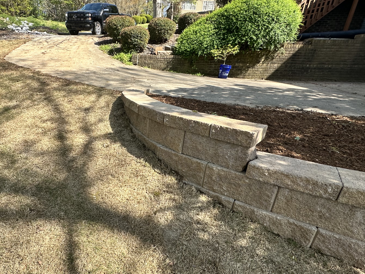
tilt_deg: -21.4
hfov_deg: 76.2
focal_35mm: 21
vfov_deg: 63.3
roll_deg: -0.5
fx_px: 221
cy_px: 153
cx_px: 118
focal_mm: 2.22
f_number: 2.2
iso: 40
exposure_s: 1/673
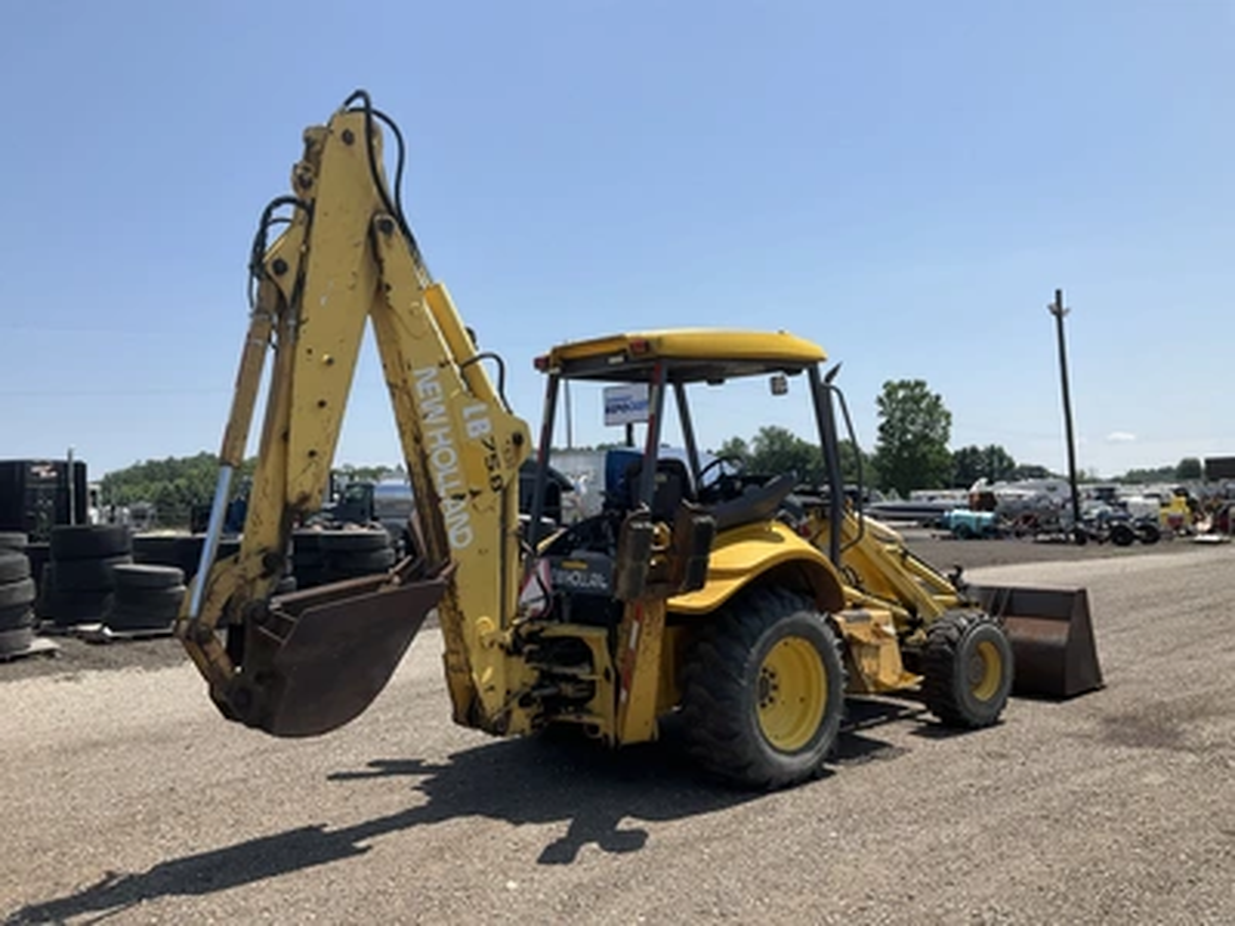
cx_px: 618
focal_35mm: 29
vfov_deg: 48.2
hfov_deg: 61.7
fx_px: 1035
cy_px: 463
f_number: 1.8
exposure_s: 1/2141
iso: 25
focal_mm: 3
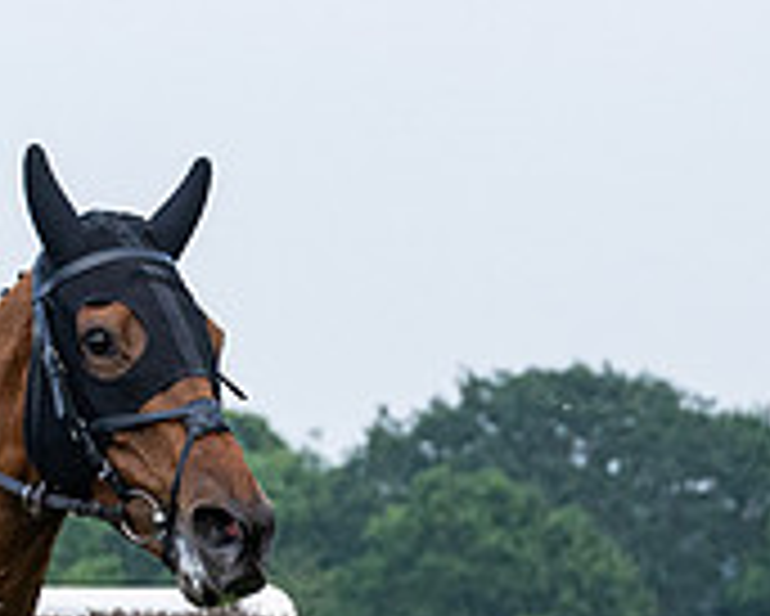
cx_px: -74
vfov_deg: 3.7
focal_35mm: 420
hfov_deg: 4.6
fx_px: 9577
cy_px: 644
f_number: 4
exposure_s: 1/2000
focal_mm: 70
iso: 800
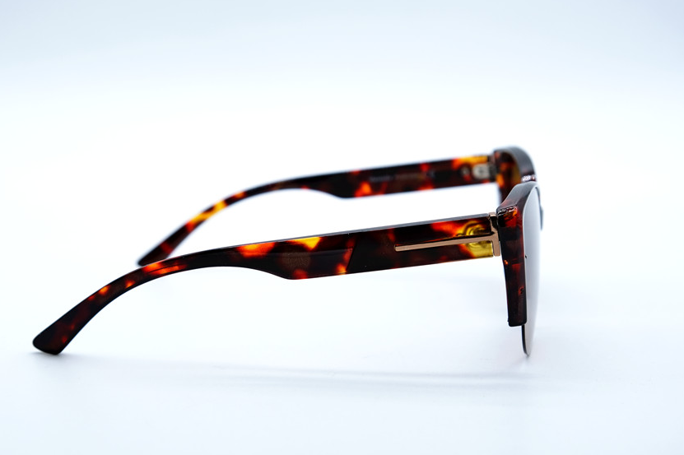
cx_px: 278
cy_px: 237
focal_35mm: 65
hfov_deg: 30.9
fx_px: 1234
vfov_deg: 20.9
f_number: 5.6
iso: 160
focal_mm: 35.8
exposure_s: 1/180
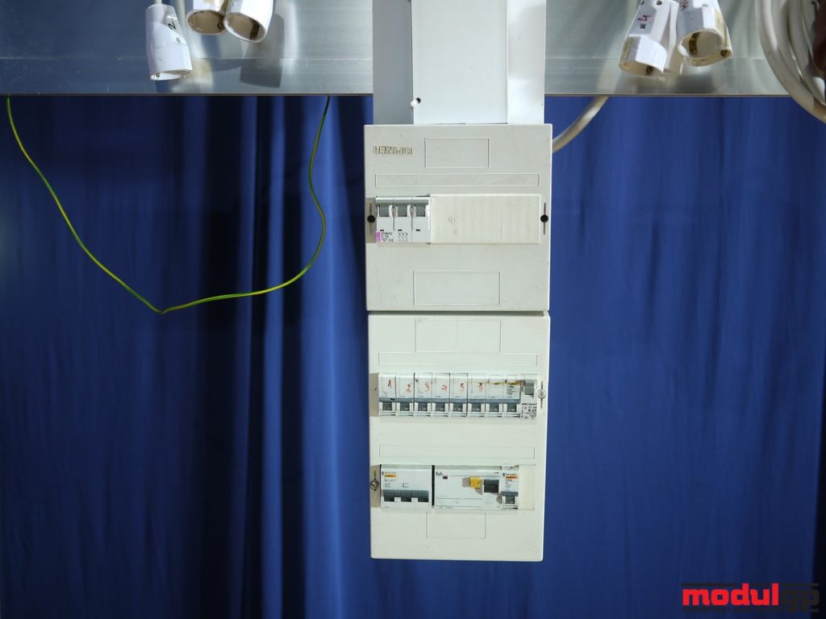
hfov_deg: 46.8
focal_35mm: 40
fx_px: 954
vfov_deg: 36.0
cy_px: 310
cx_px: 413
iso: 100
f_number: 1.7
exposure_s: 1/80
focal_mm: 20
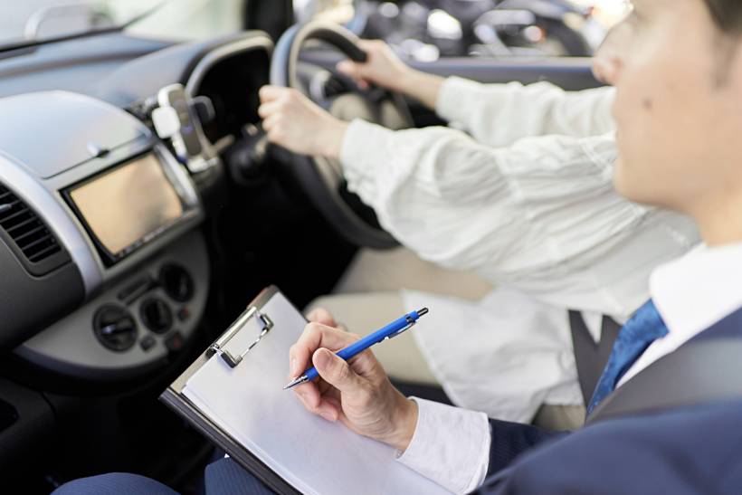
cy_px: 248
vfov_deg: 37.9
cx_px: 371
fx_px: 721
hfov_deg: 54.4
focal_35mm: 35
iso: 250
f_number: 2
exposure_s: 1/1000
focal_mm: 35
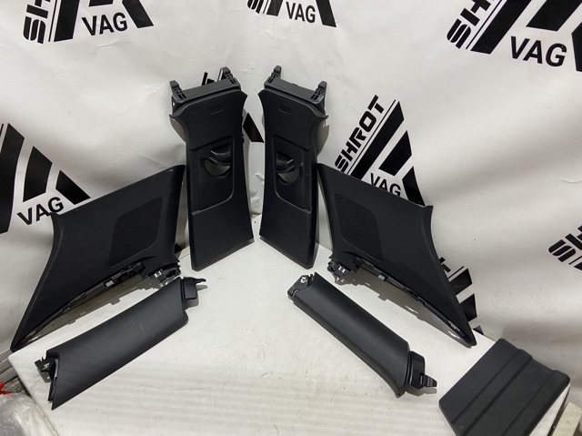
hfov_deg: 67.3
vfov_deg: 53.0
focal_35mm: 26
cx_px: 291
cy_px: 218
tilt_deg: -35.2
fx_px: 437
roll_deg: -0.6
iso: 160
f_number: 1.8
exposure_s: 1/50
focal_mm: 4.25
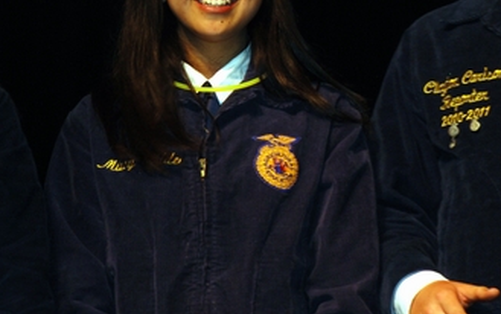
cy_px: -41
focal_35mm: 314
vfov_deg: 4.2
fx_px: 4290
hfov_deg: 6.7
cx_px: 117
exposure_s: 1/60
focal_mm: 90
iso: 220
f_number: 5.6
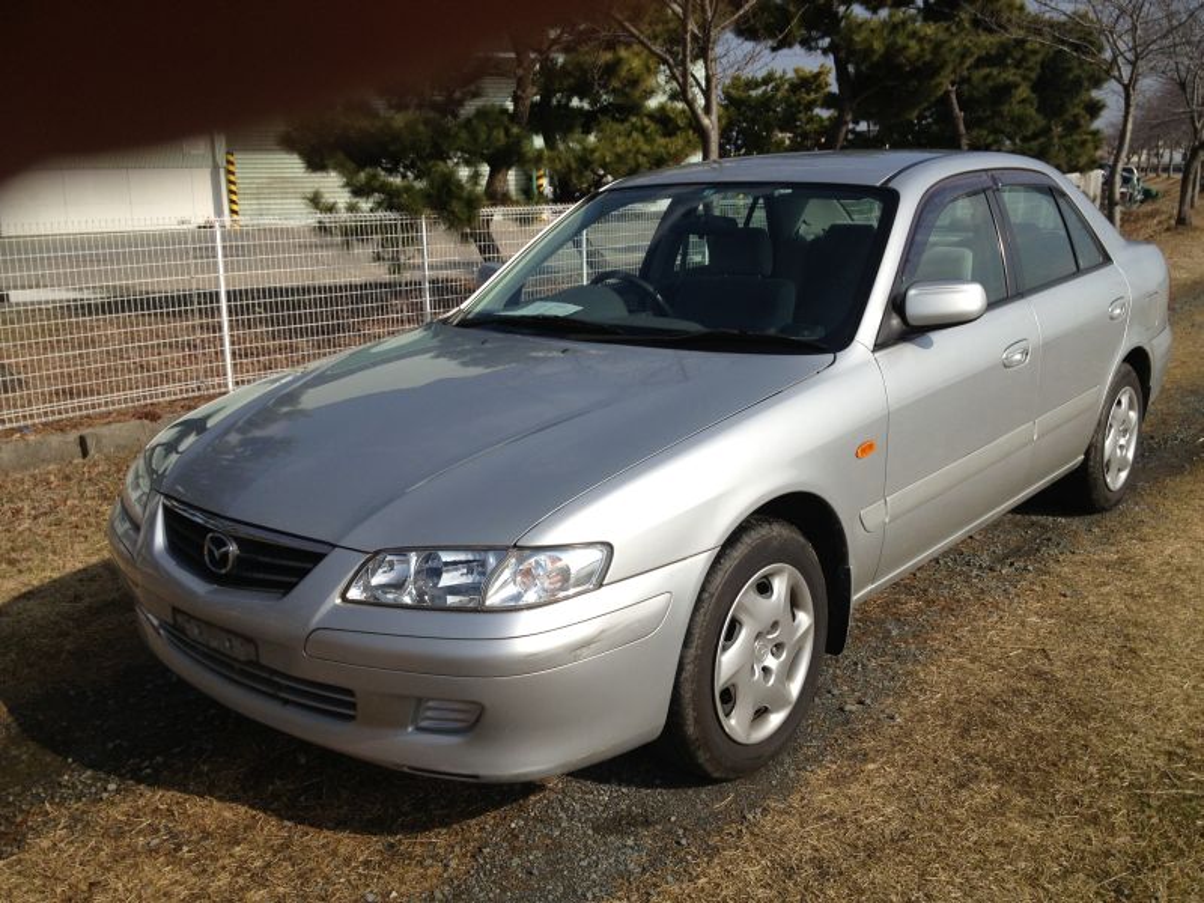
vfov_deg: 40.7
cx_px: 602
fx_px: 1217
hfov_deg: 52.6
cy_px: 452
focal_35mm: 35
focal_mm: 4.28
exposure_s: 1/2513
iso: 50
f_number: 2.4
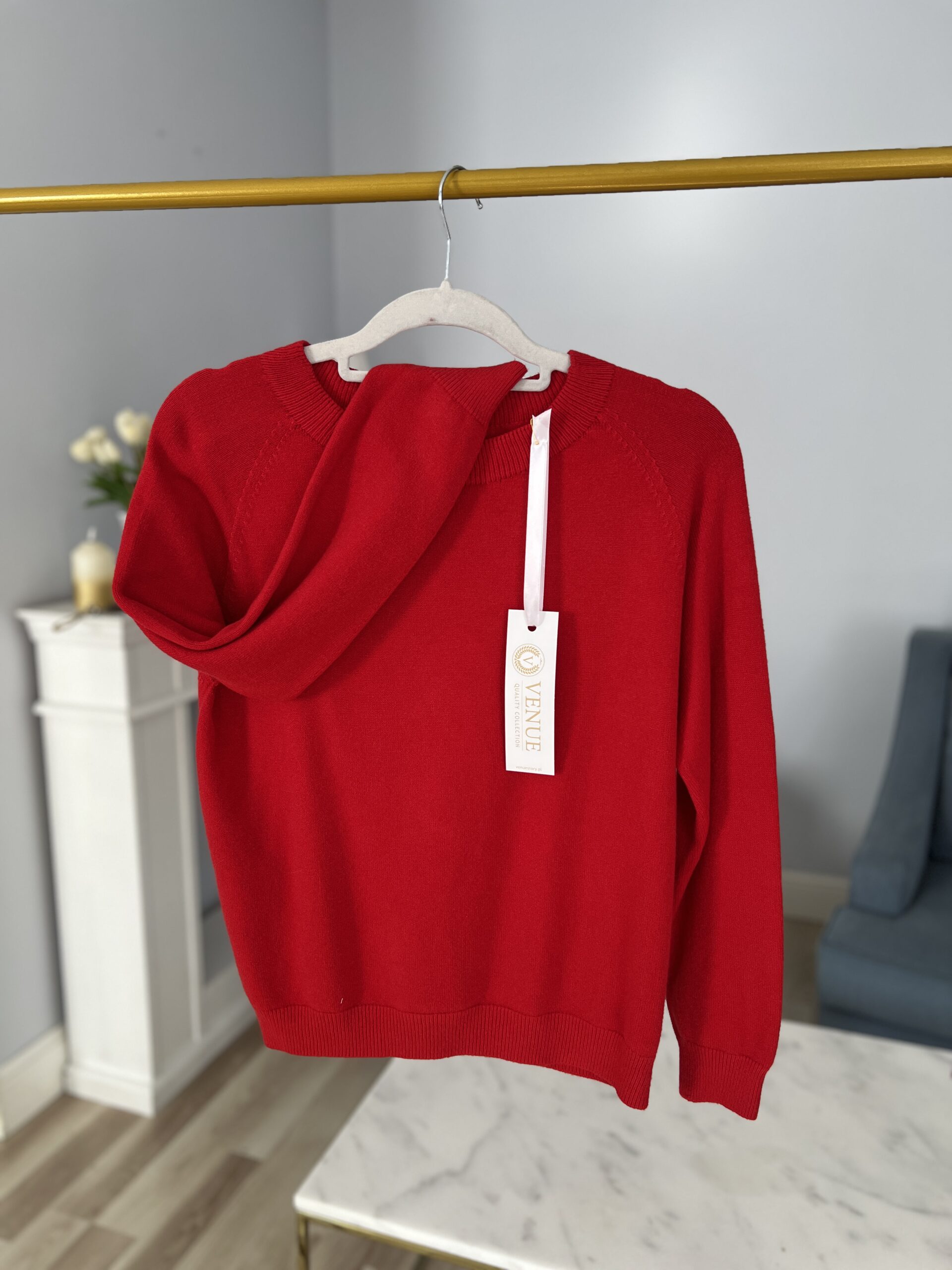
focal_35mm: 26
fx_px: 953
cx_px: 476
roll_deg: -0.3
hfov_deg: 53.1
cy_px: 635
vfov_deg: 67.3
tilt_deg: -10.0
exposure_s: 1/121
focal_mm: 5.7
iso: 64
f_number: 1.5
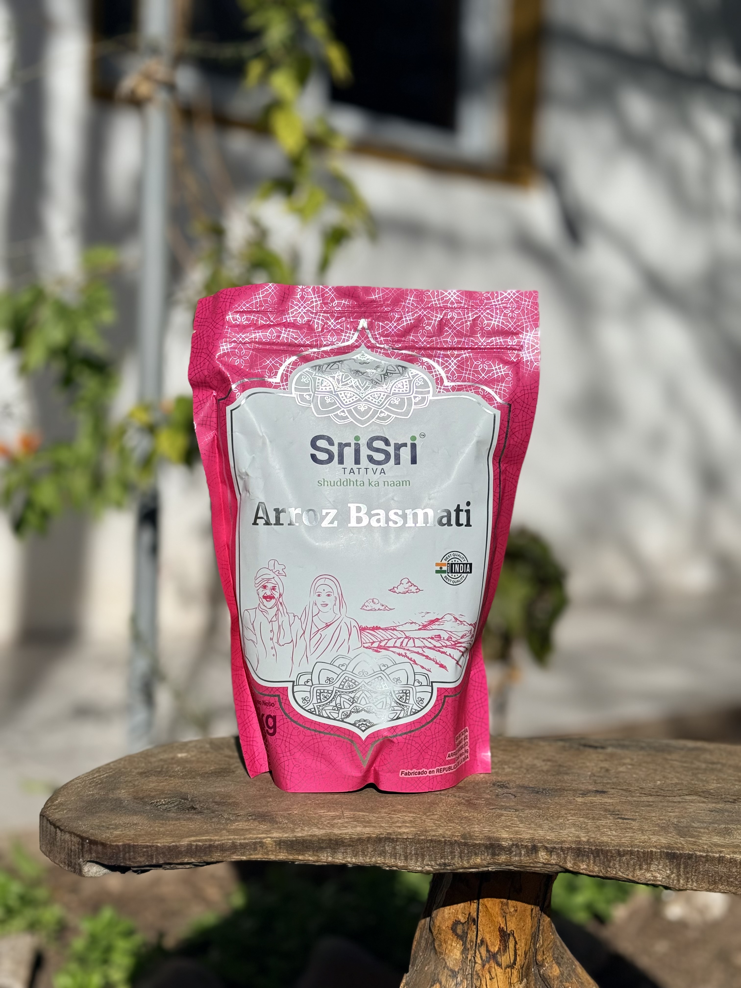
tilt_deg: -1.8
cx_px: 370
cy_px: 494
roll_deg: -2.3
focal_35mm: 48
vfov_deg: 39.7
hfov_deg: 30.3
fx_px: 1370
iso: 64
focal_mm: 6.76
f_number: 1.78
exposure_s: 1/27778
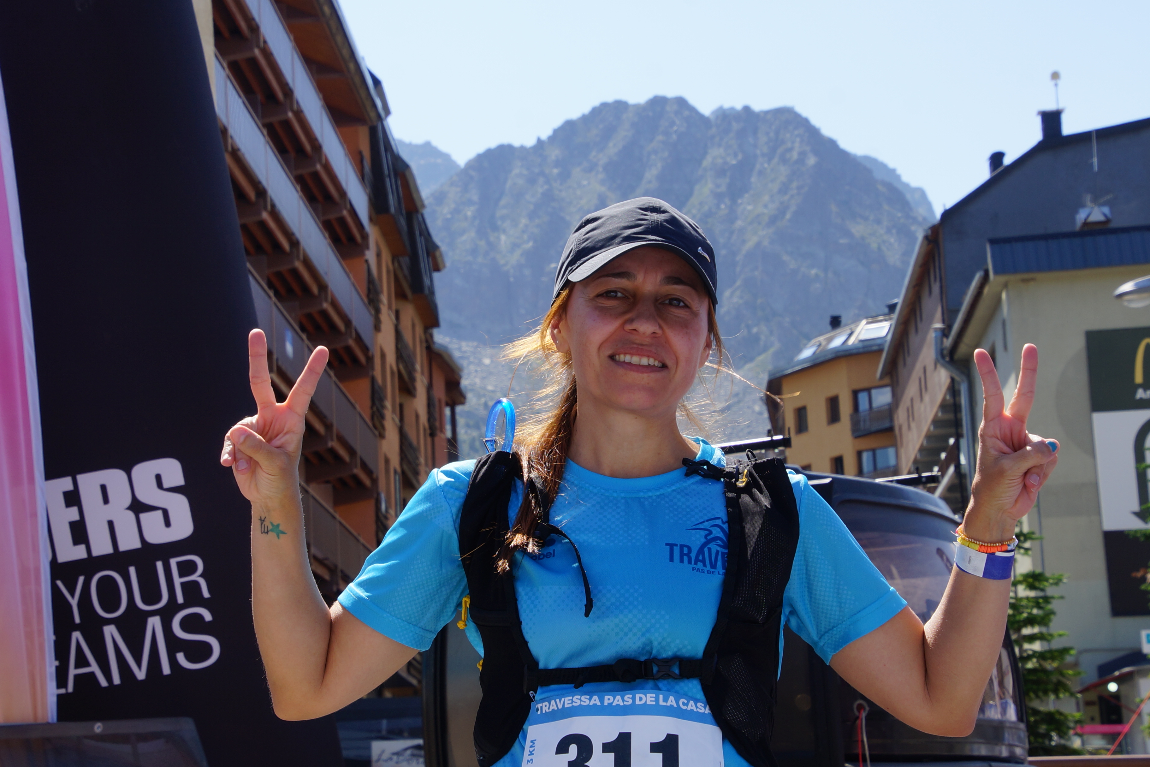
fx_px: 2588
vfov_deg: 16.9
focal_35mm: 81
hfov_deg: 25.1
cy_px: 379
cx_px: 549
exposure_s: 1/100
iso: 100
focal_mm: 50
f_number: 10
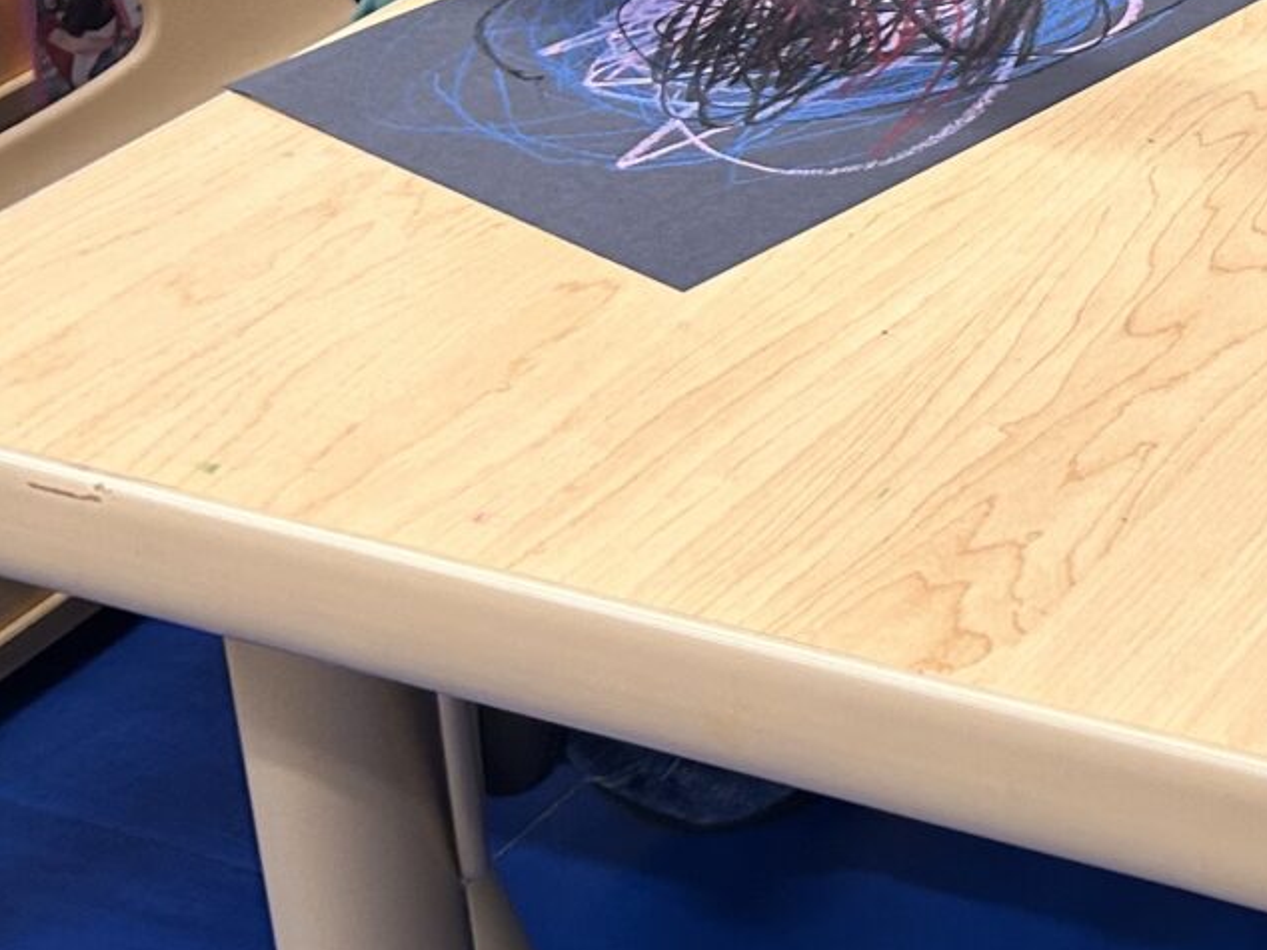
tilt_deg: -18.5
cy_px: -410
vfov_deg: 16.3
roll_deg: +0.6
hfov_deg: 20.3
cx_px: 1853
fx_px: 3073
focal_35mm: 84
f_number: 1.5
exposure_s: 1/50
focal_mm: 5.7
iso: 160
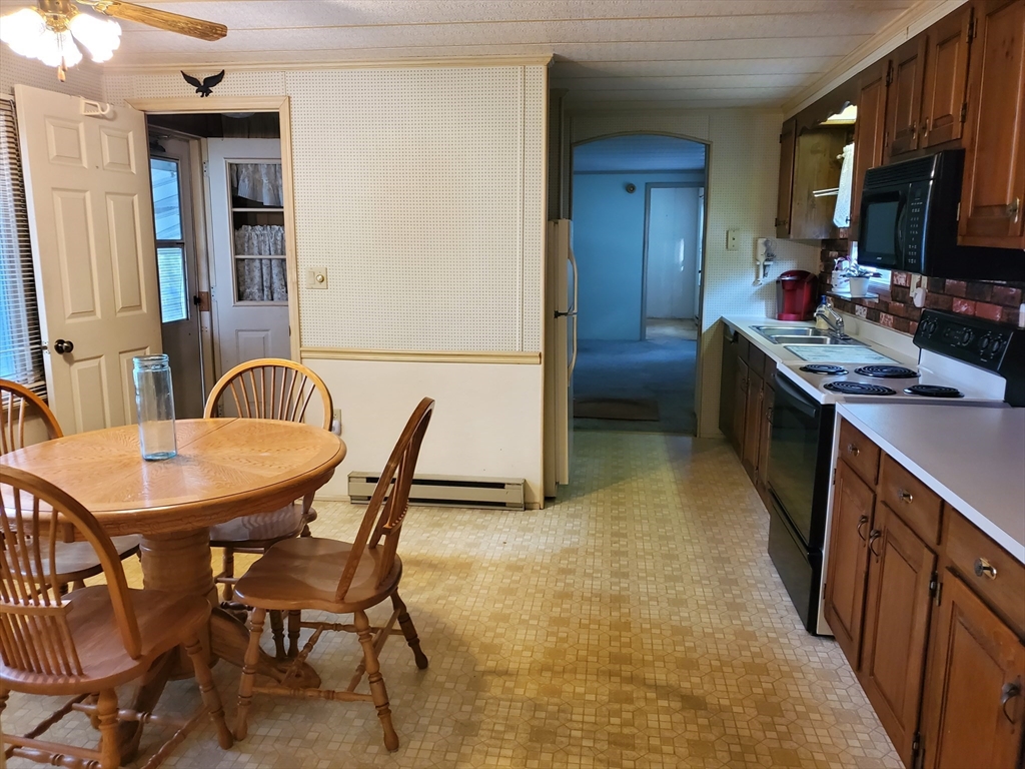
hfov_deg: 67.3
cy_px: 384
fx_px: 770
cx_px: 512
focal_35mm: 26
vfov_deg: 53.1
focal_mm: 4.3
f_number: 1.5
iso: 250
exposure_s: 1/40
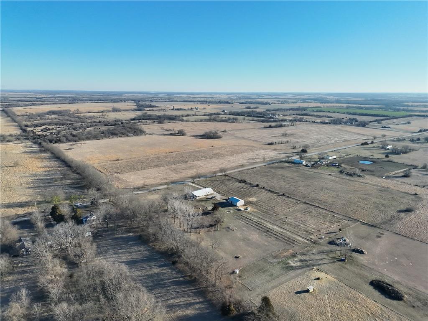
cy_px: 160
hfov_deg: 71.6
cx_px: 214
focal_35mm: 24
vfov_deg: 56.8
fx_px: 297
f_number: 1.7
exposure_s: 1/4000
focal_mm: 6.72
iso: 290
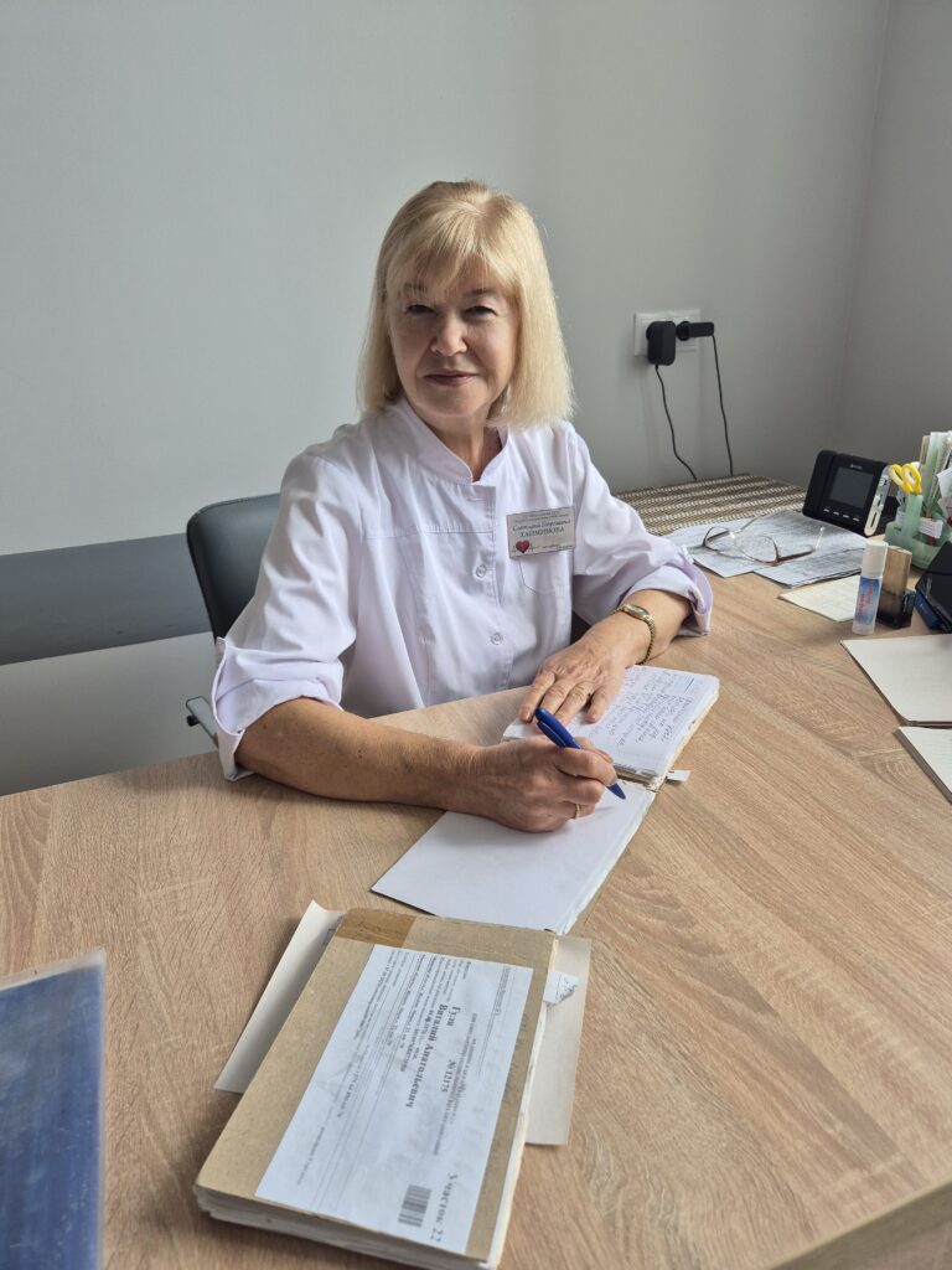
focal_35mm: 23
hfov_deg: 58.9
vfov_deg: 73.9
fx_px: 843
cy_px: 635
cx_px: 476
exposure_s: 1/180
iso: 80
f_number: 1.8
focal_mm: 5.4
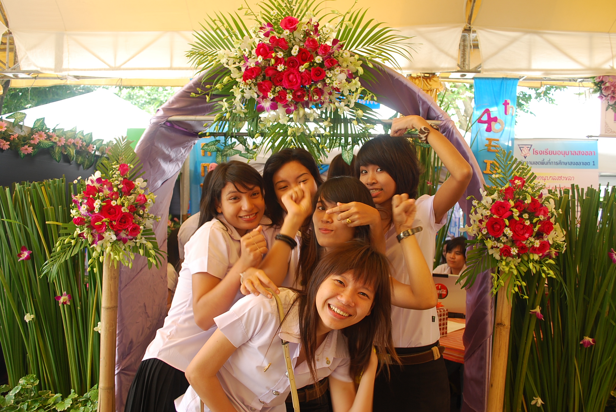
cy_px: 206
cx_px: 308
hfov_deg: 61.9
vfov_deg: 43.7
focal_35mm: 30
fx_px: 514
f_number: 5
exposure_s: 1/80
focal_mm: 20
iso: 200
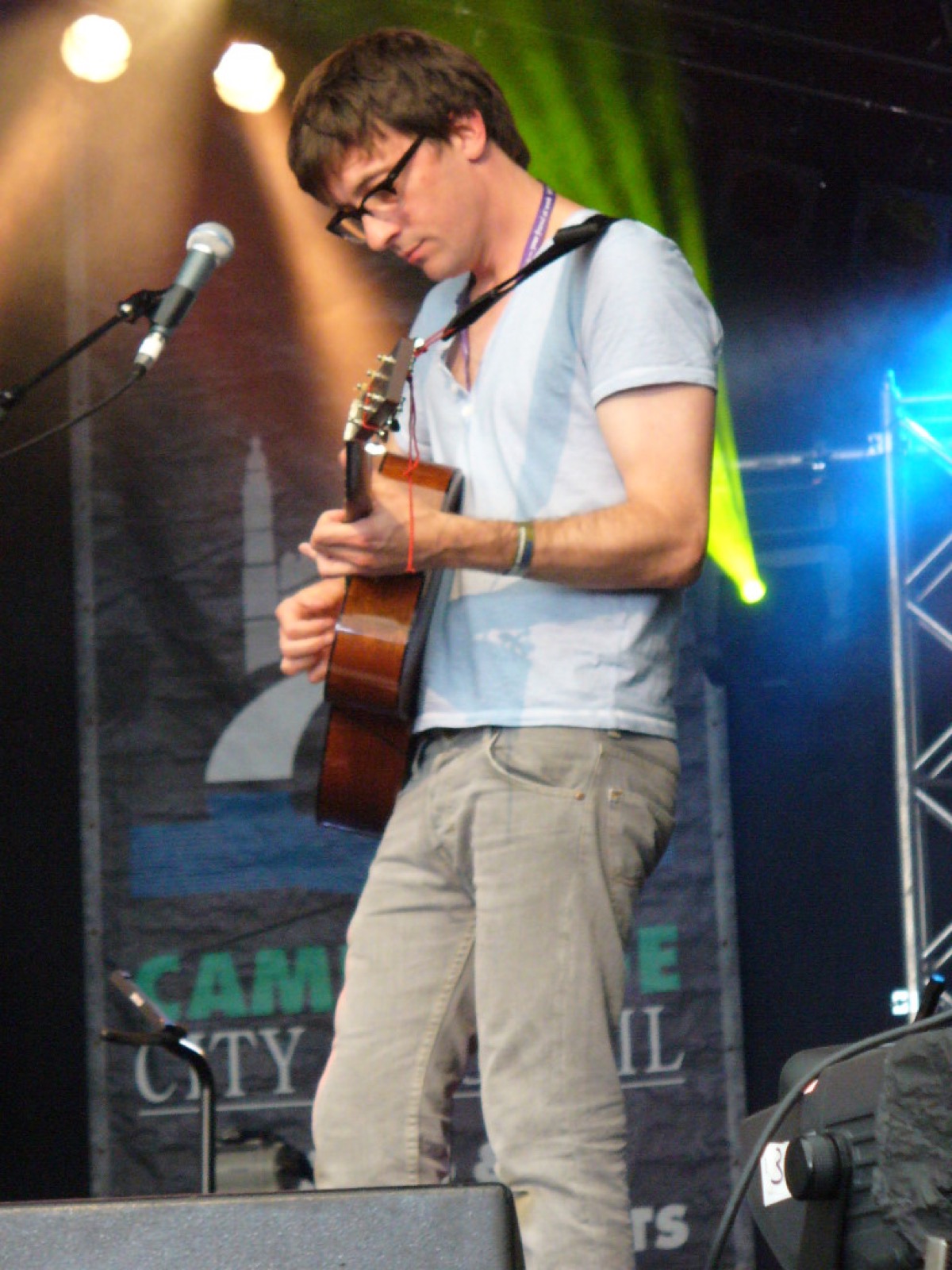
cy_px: 635
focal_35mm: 147
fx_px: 5390
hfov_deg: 10.1
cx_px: 476
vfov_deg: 13.4
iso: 400
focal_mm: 24.3
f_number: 3.9
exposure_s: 1/25
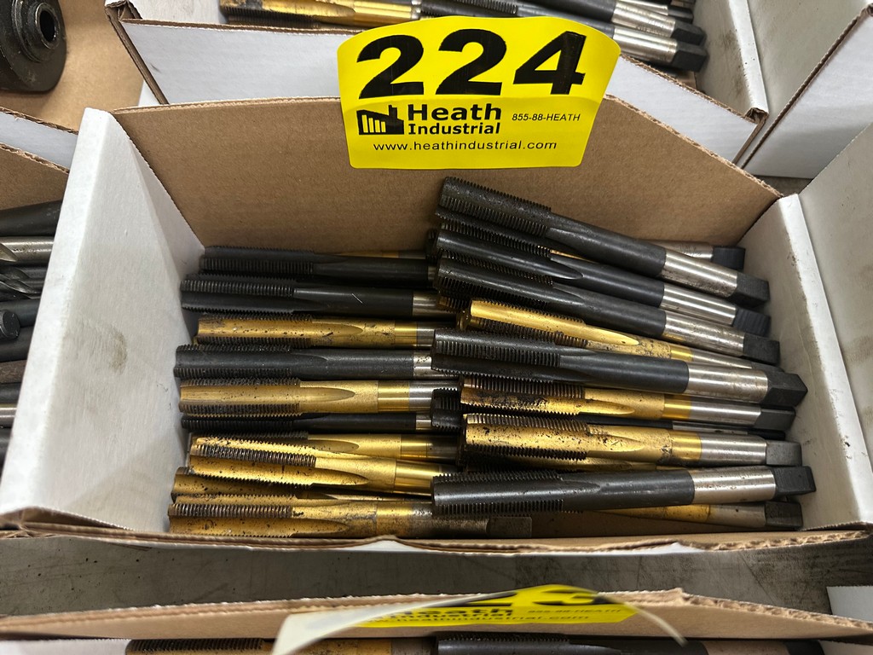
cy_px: 328
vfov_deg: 56.8
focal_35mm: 24
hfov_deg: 71.6
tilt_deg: -69.0
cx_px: 436
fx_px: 605
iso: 250
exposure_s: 1/53
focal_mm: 6.86
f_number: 1.78
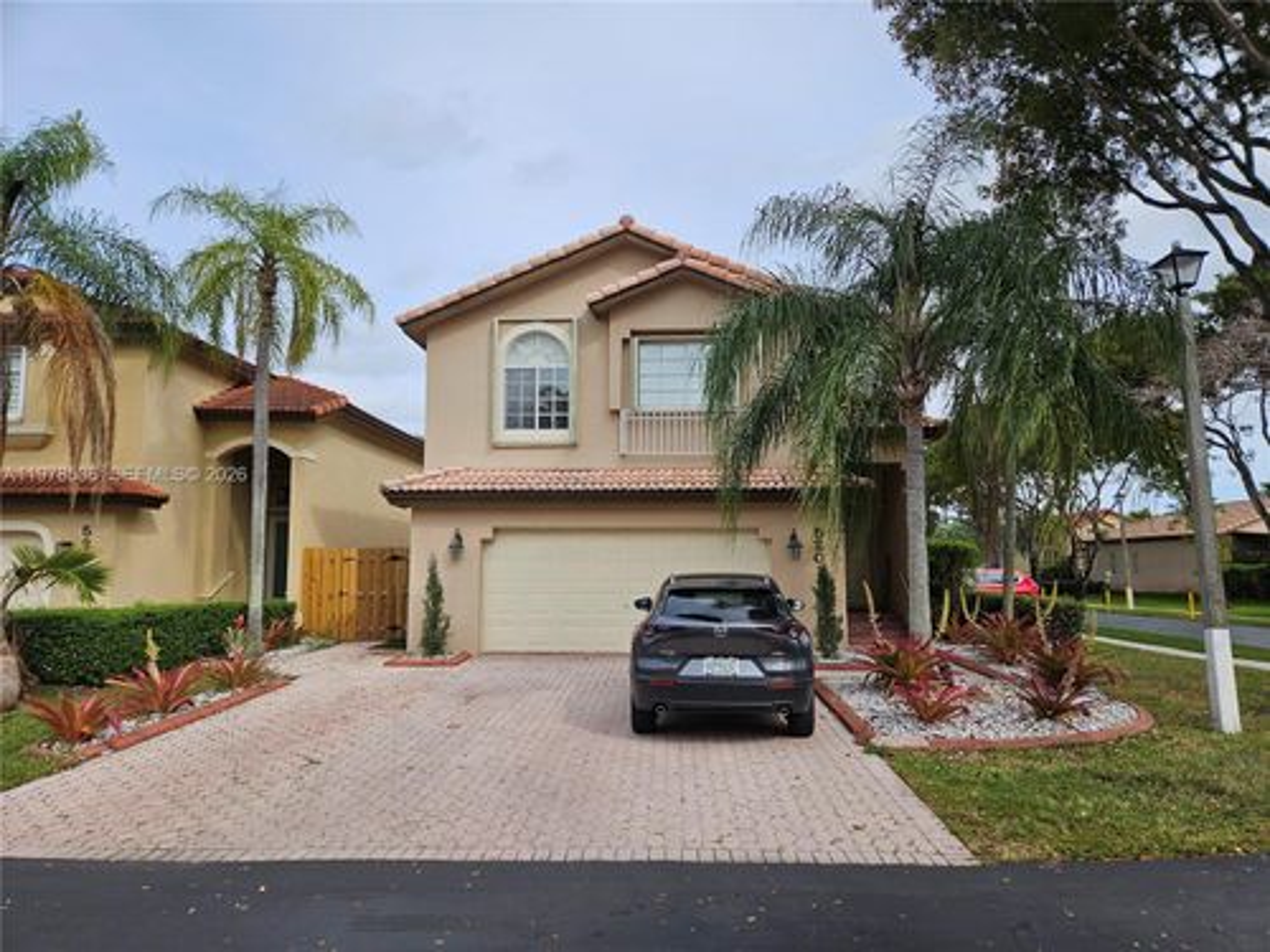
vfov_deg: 58.9
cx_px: 635
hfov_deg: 73.9
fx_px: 844
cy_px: 476
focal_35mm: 23
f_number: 1.8
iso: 25
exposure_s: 1/1497
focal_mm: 5.4
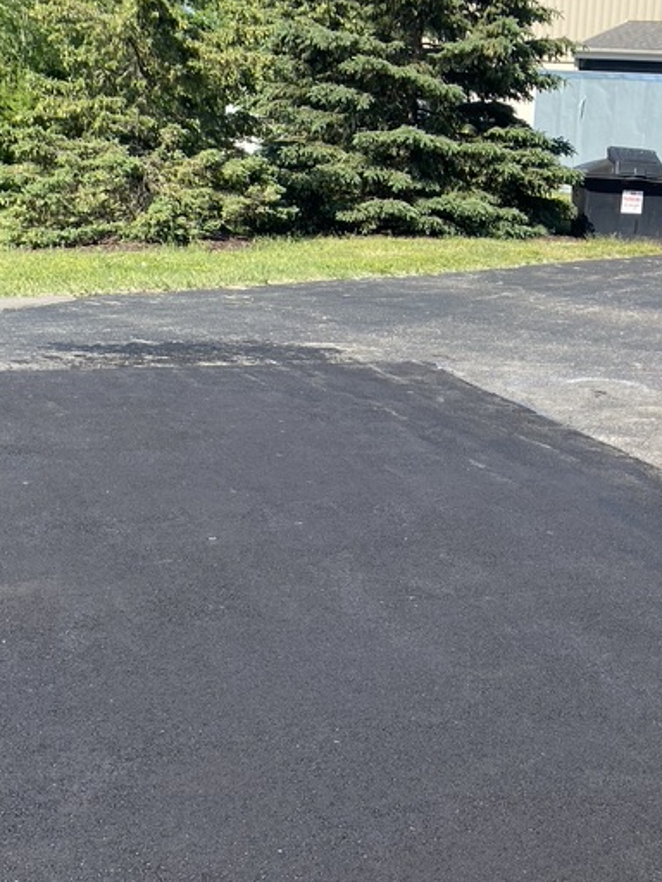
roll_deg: -2.8
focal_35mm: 52
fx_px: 1326
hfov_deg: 27.6
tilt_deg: -23.5
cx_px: 515
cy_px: 780
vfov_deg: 34.9
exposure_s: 1/1218
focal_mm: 4.25
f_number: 1.8
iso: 32
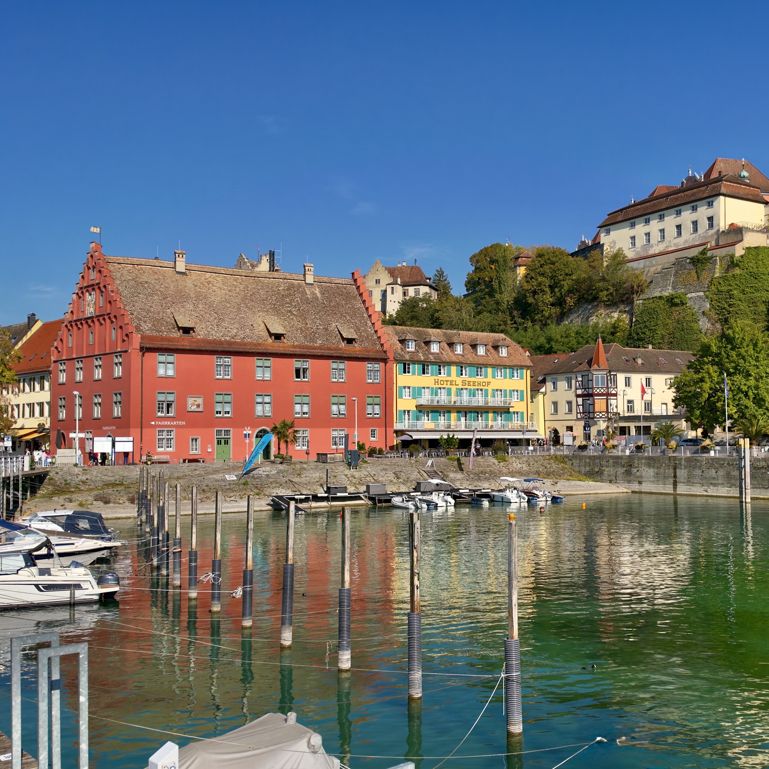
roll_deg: +1.1
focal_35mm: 38
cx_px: 497
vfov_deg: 43.9
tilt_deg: +3.3
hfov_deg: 43.4
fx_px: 955
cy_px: 387
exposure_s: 1/4329
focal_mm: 6.93
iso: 64
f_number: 1.8
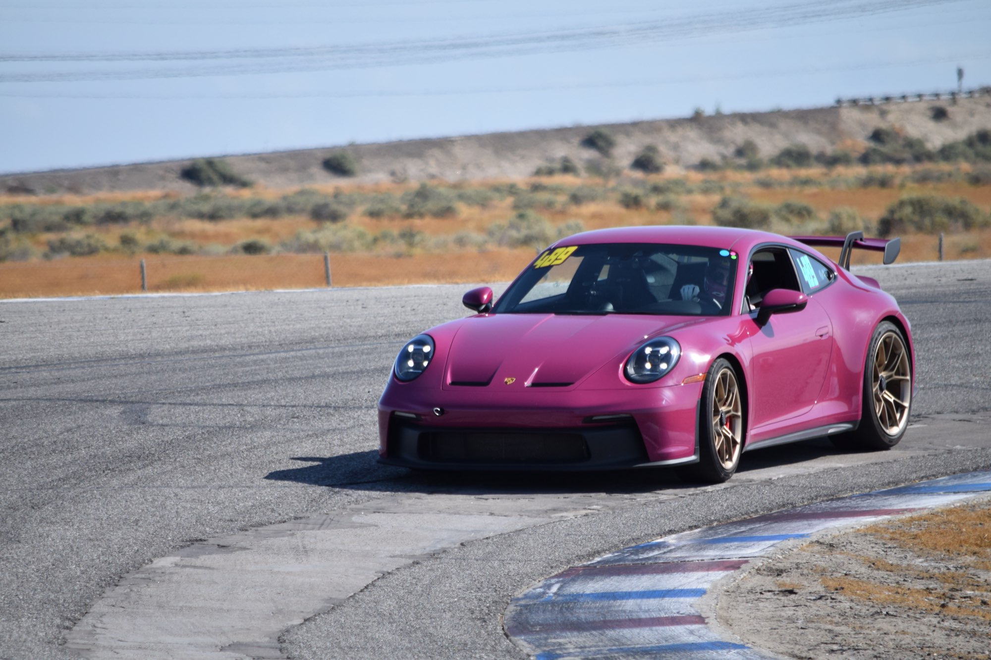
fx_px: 12386
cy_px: 330
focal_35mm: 450
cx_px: 496
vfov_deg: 3.1
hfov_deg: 4.6
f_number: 6.3
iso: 400
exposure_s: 1/1600
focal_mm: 300
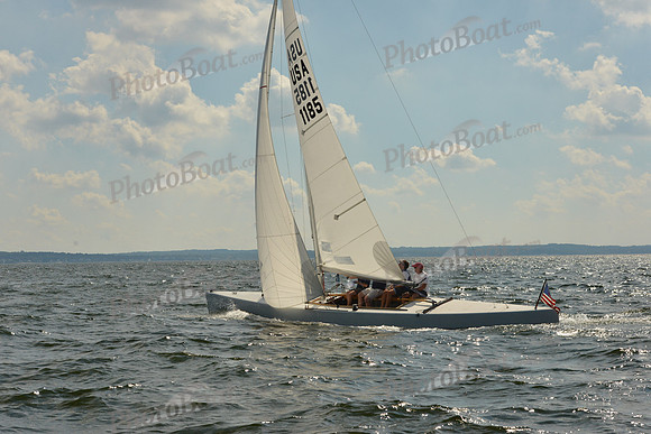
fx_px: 1266
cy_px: 217
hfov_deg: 28.8
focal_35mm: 70
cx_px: 326
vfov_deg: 19.5
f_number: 10
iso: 1000
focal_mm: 70
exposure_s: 1/1600
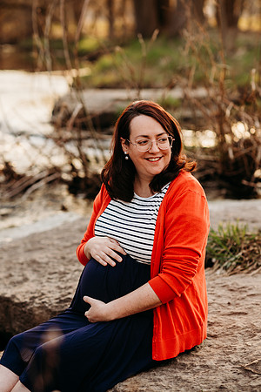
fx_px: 924
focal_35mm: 85
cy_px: 196
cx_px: 130
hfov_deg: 16.1
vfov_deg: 23.9
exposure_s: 1/200
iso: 125
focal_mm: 85
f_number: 2.8
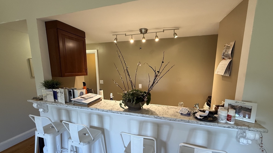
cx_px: 138
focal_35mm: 16
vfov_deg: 66.8
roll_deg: +0.5
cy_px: 87
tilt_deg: -9.6
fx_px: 116
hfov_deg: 99.4
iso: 200
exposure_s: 1/60
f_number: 2.2
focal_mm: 2.22
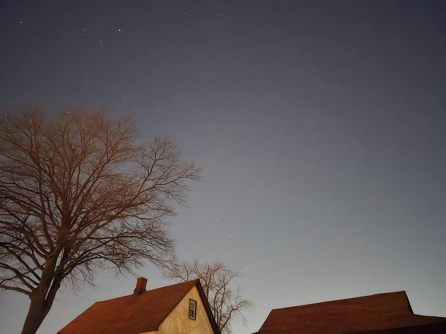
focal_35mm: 24
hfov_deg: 71.6
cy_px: 167
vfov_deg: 56.8
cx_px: 222
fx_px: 309
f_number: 1.7
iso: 3200
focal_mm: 6.3
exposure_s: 1/2
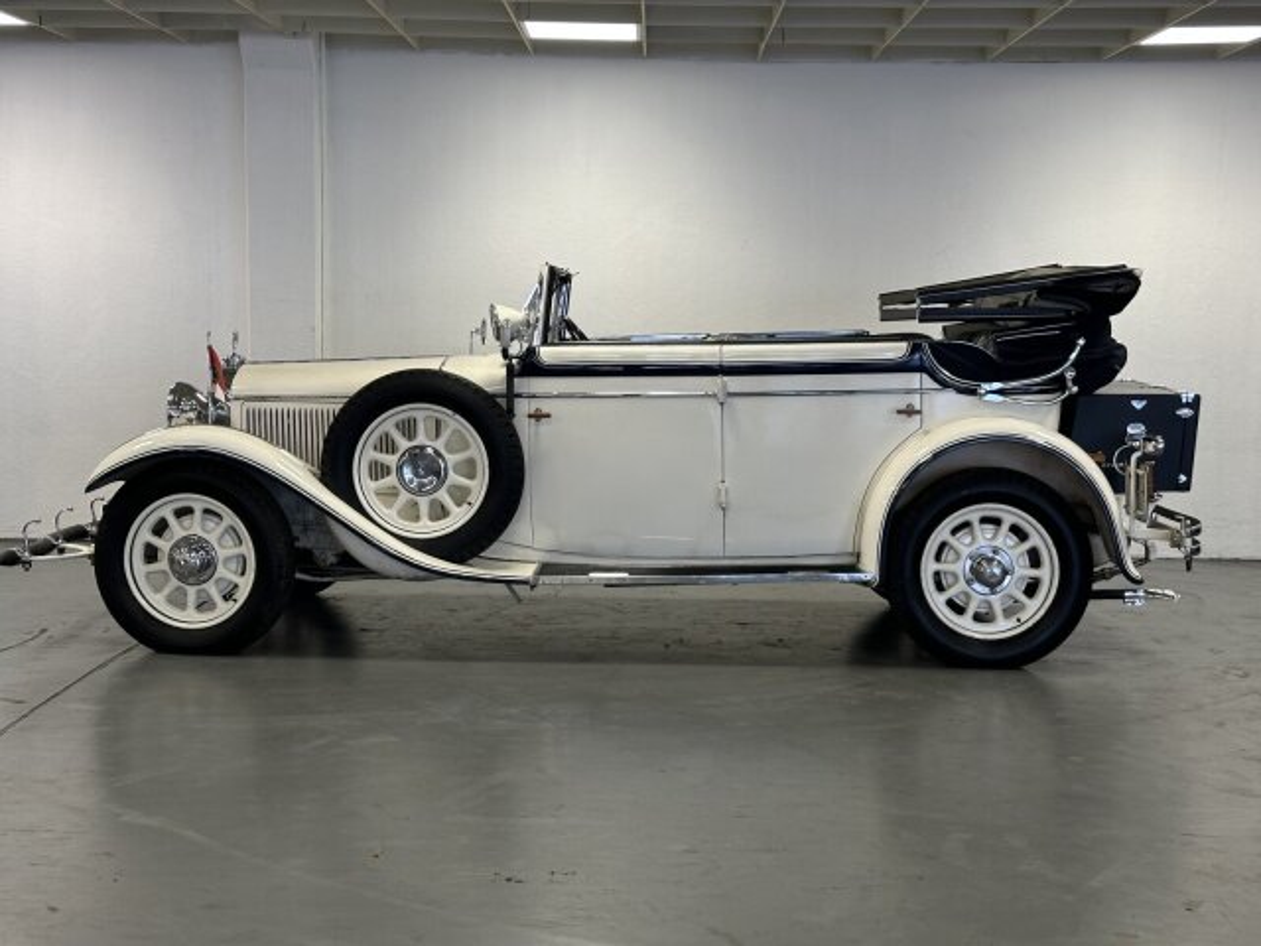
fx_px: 1749
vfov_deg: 30.3
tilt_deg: -5.3
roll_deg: -0.9
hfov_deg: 39.7
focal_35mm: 48
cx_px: 630
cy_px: 473
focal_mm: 6.86
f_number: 1.78
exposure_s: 1/50
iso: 64
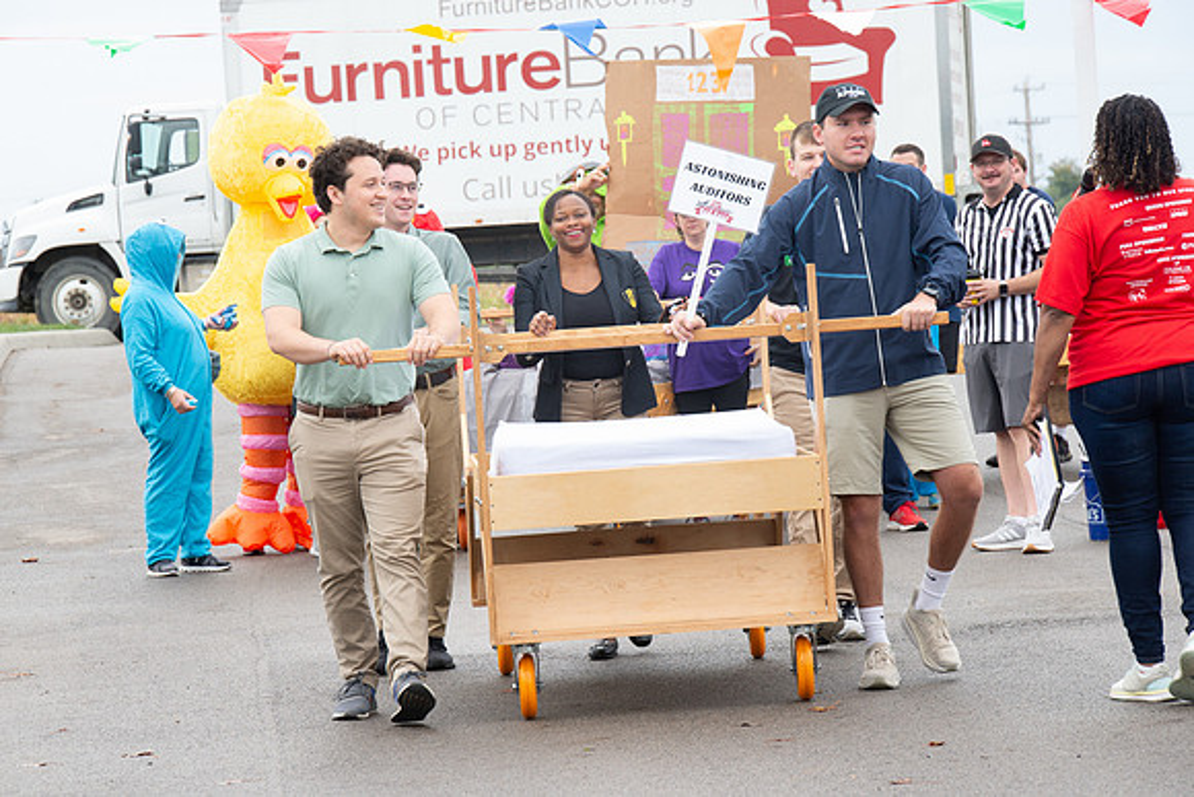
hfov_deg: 11.4
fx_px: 5971
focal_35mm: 180
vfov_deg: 7.6
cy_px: 398
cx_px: 597
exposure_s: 1/160
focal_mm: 180
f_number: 10
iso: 640
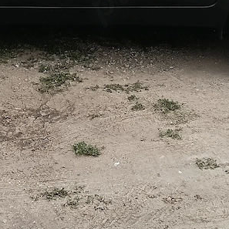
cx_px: 83
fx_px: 801
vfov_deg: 15.9
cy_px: -3
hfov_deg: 16.2
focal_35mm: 107
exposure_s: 1/252
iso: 50
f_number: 1.8
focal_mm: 3.98
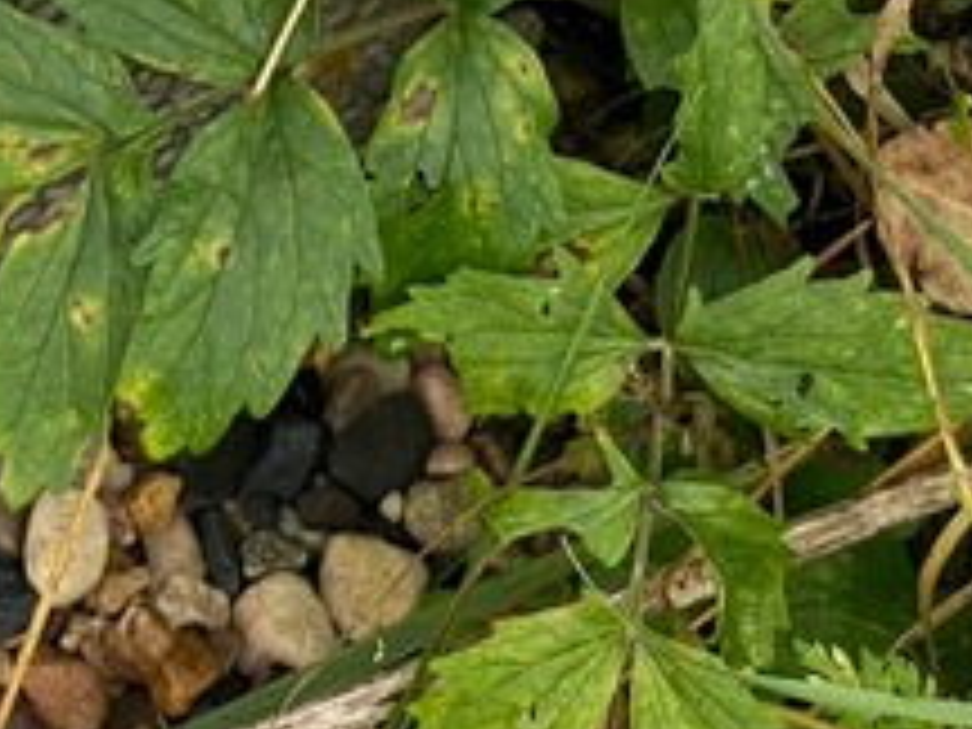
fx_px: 5419
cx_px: -346
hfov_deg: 10.0
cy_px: -576
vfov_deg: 7.5
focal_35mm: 193
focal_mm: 6
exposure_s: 1/122
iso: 20
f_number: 2
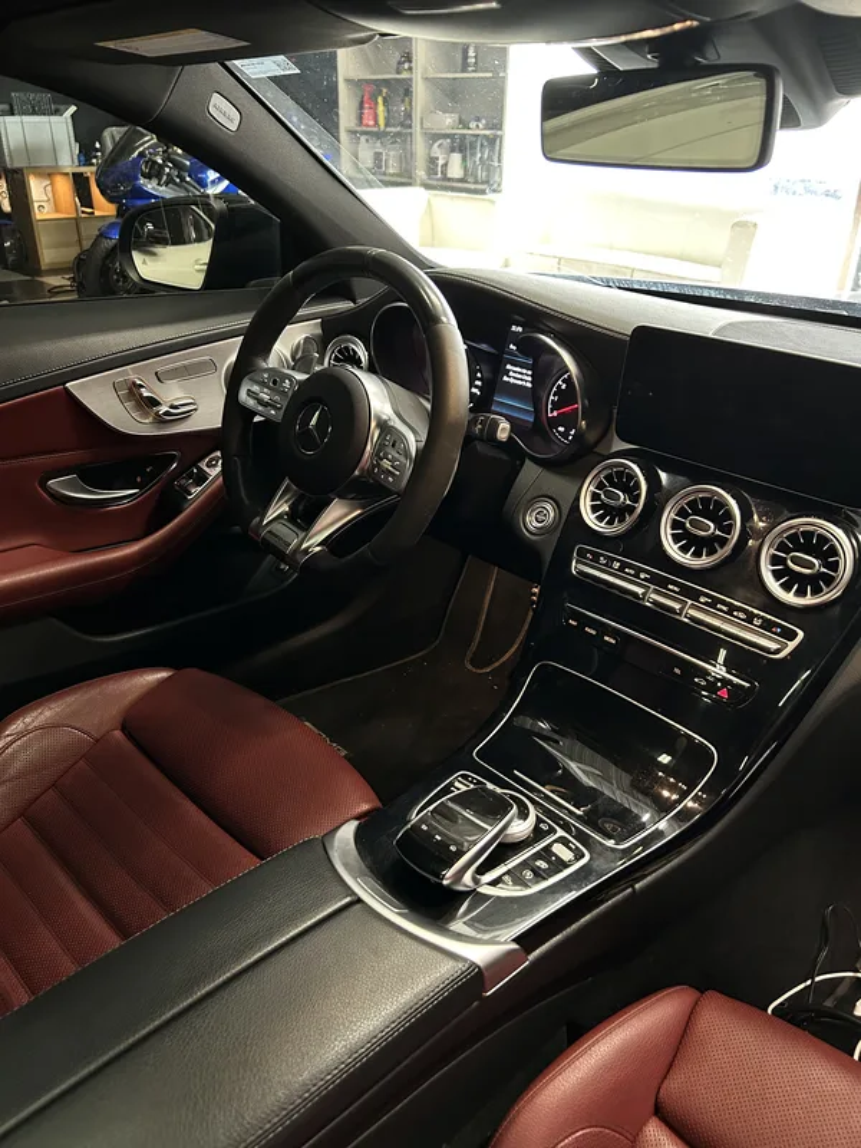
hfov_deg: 53.1
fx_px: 862
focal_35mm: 26
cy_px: 574
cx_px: 430
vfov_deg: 67.3
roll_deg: -1.0
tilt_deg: -27.9
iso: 500
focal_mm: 5.7
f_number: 1.5
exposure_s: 1/30
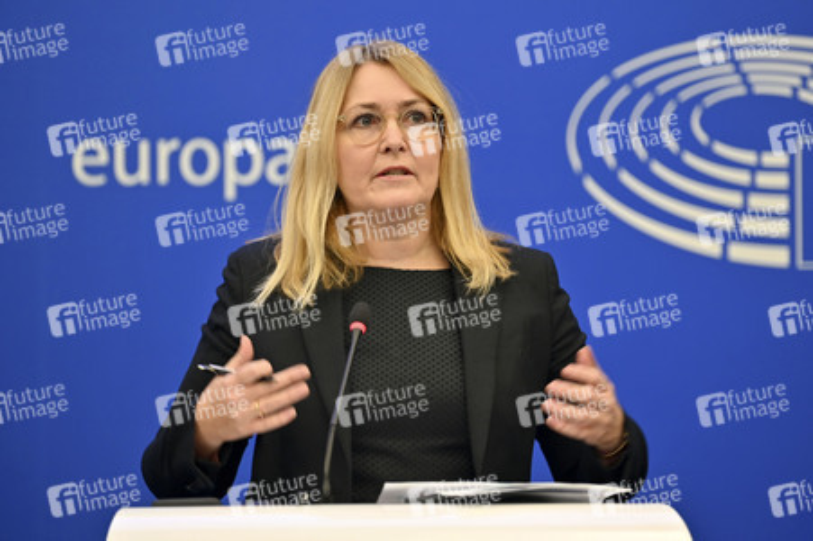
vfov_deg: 9.1
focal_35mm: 150
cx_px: 406
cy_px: 270
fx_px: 3385
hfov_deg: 13.7
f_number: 2.8
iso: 400
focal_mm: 150
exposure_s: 1/100
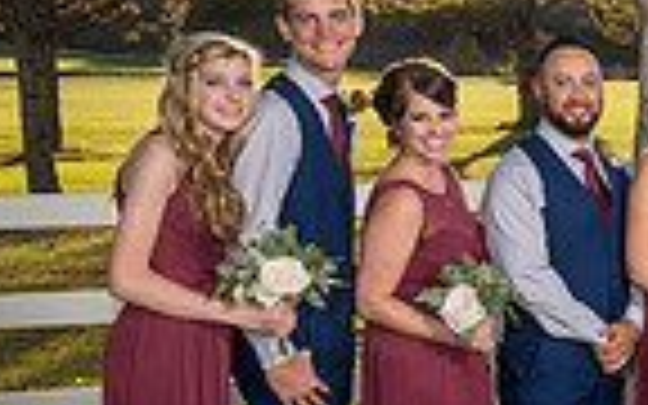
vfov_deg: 12.5
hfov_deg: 16.7
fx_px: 1854
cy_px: 244
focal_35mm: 105
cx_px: 1137
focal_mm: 24
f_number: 5.6
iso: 100
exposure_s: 1/200
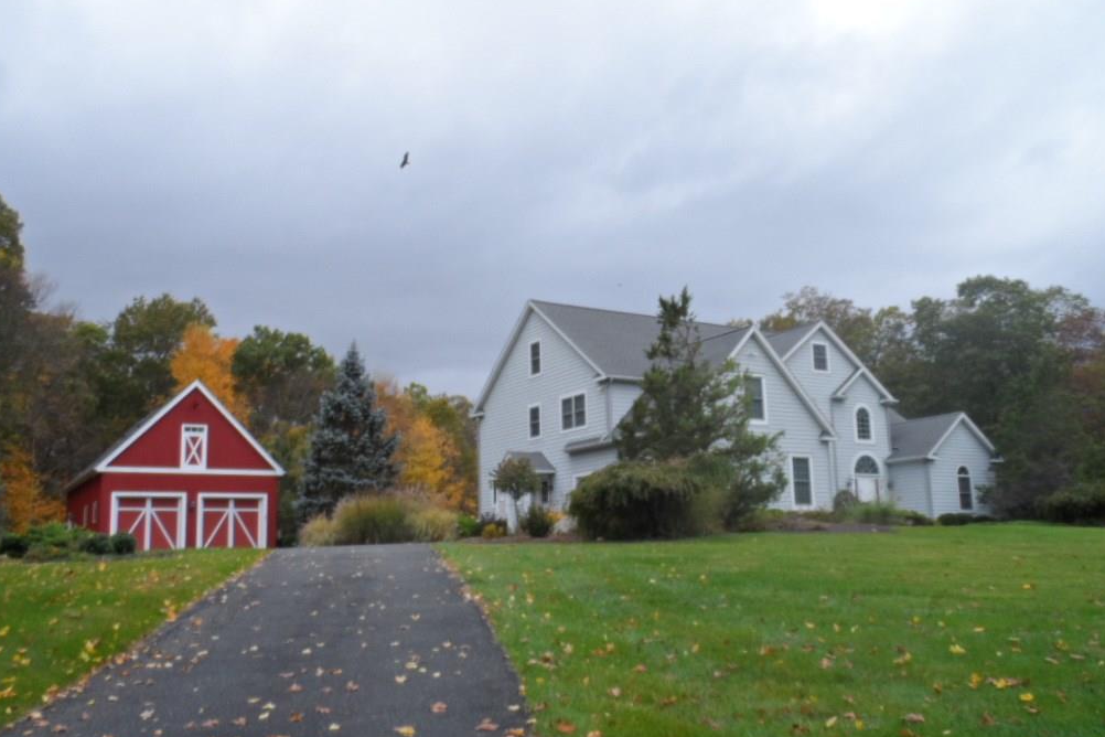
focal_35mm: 34
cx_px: 554
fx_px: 1044
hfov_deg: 55.8
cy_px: 377
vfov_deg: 38.9
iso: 80
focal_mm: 5.3
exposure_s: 1/500
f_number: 3.4
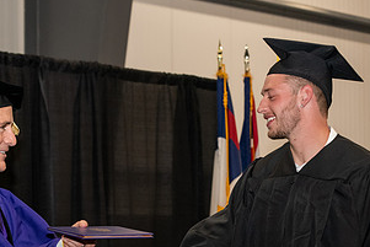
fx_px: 1388
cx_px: 160
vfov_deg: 10.1
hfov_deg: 15.2
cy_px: 202
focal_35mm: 135
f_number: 5.6
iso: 2000
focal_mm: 70
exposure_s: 1/200
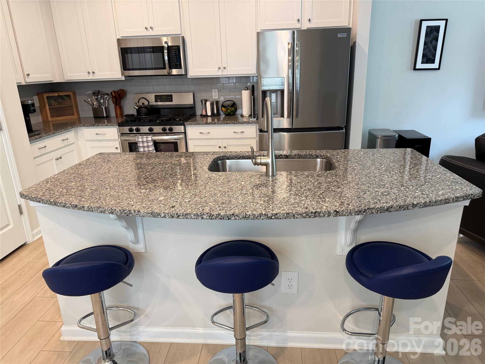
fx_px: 336
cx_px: 242
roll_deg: +0.8
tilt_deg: -19.9
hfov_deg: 71.6
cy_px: 182
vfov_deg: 56.8
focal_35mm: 24
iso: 200
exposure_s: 1/120
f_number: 1.78
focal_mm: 6.76
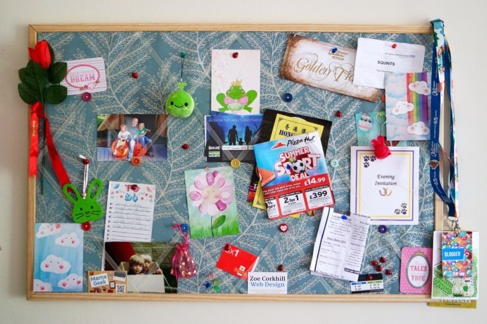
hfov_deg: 54.4
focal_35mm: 35
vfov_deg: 37.9
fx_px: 473
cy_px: 162
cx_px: 244
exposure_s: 1/50
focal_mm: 23
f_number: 4
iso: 1600
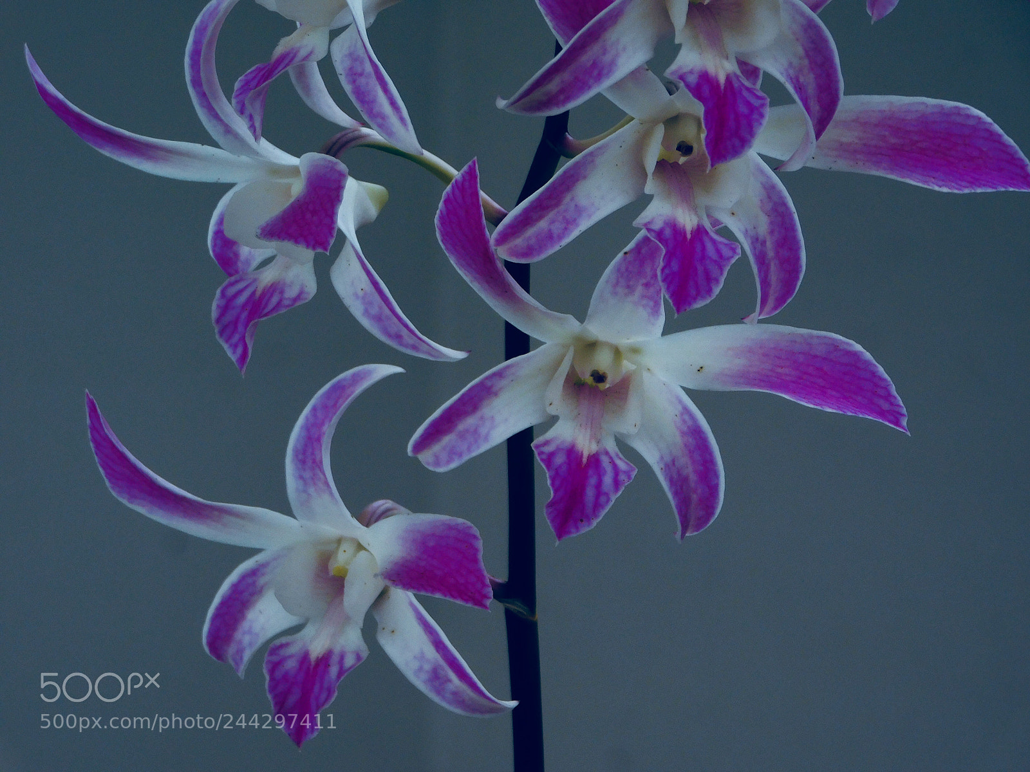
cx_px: 515
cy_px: 386
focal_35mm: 232
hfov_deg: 8.5
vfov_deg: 6.4
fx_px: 6903
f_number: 5.6
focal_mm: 41.3
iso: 125
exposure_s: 1/320
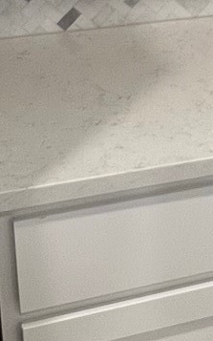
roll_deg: -0.7
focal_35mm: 79
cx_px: 276
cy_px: -61
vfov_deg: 24.0
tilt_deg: -11.2
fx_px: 734
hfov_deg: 15.7
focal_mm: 1.57
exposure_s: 1/120
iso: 200
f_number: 1.8
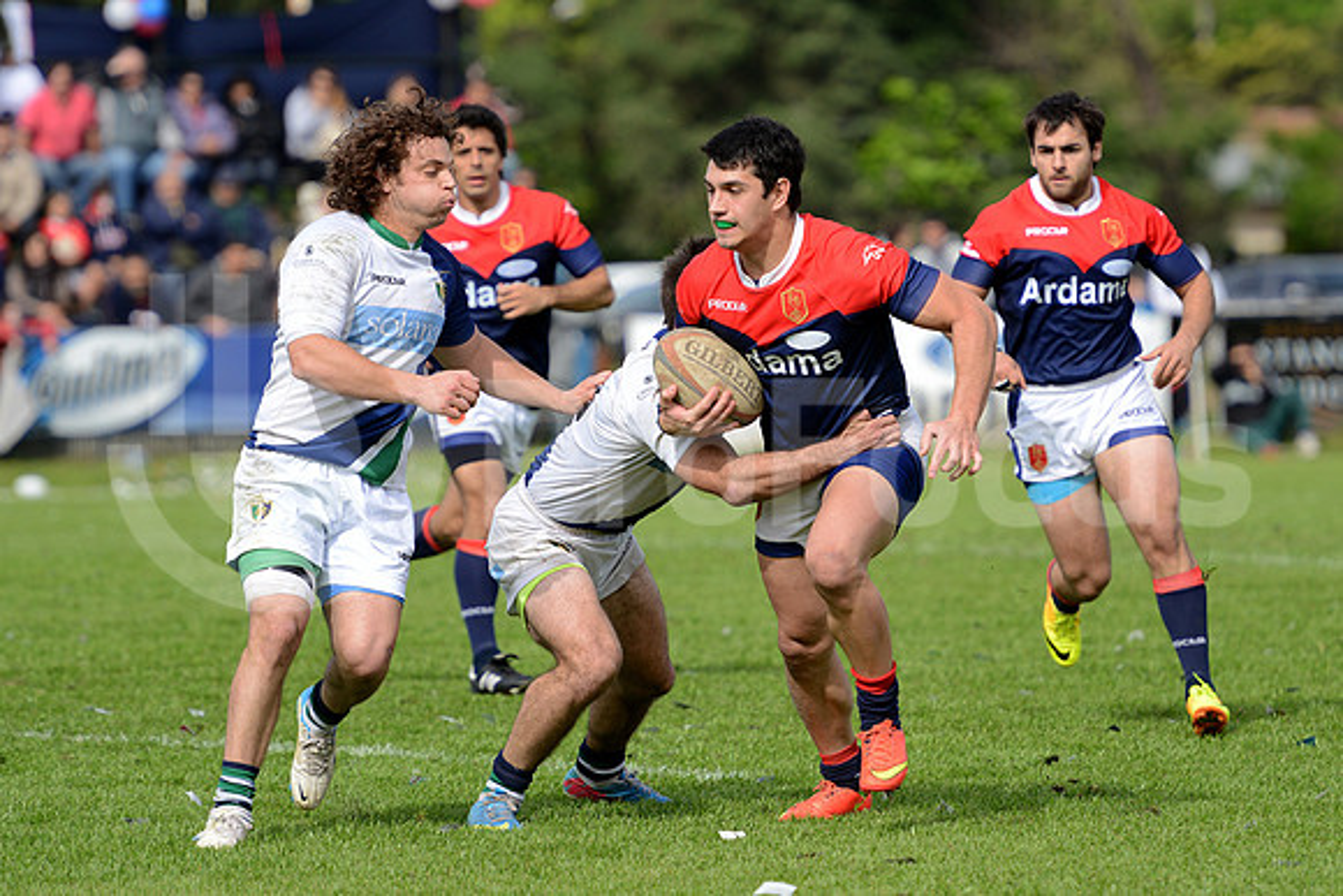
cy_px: 448
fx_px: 9701
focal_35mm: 260
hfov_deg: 7.9
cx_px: 672
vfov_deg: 5.3
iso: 400
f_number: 4
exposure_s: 1/1250
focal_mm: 260
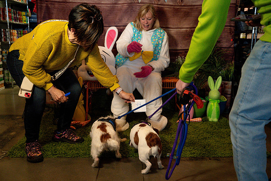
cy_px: 90
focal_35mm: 35
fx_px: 264
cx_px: 136
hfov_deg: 54.4
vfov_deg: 37.9
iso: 8000
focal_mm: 35
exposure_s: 1/500
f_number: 4.5
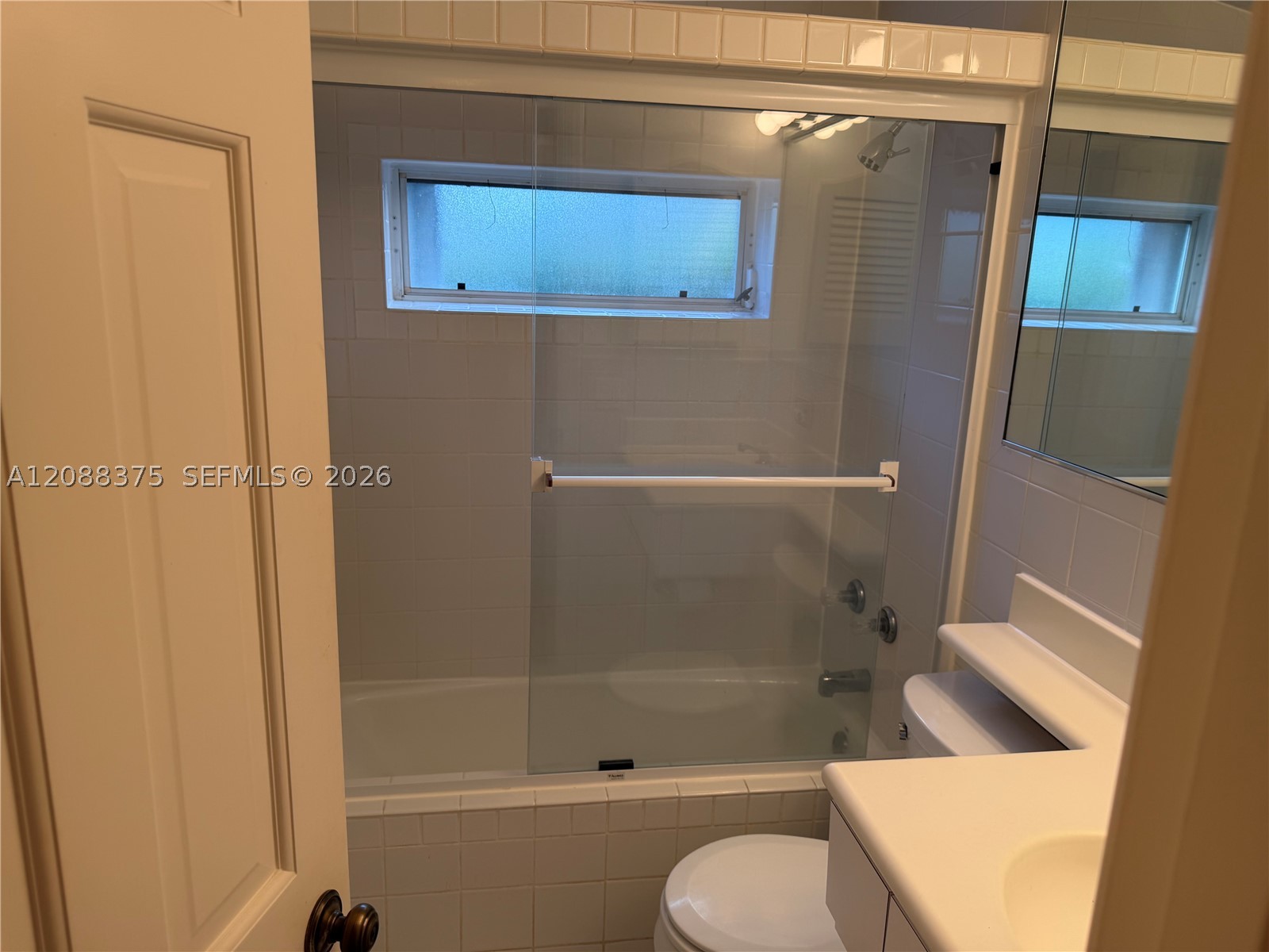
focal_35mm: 24
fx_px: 880
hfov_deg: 71.6
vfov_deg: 56.8
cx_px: 634
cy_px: 476
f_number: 1.78
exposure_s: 1/120
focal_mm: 6.76
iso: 80
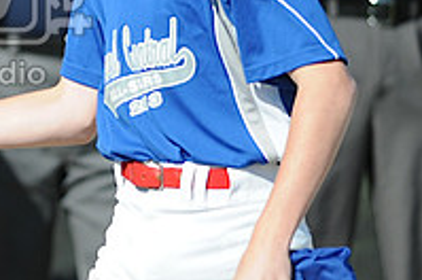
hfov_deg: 1.6
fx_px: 15343
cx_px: -182
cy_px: -3
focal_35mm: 1311
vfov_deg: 1.0
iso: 200
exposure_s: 1/1250
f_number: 4
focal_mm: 300
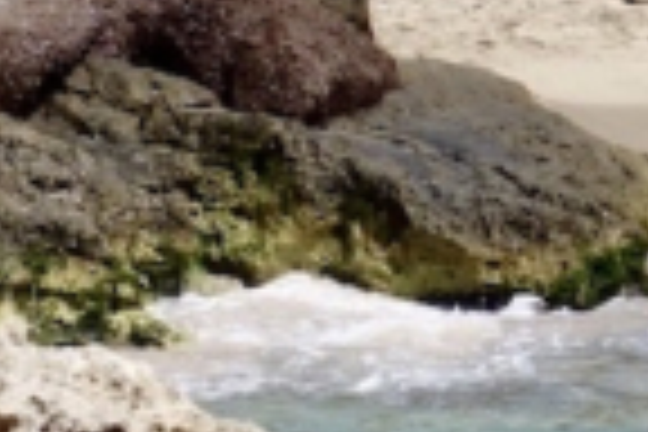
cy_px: -412
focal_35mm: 501
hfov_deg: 4.0
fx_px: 9017
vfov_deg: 2.7
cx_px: 1764
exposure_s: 1/800
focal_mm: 25.7
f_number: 5.6
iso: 125
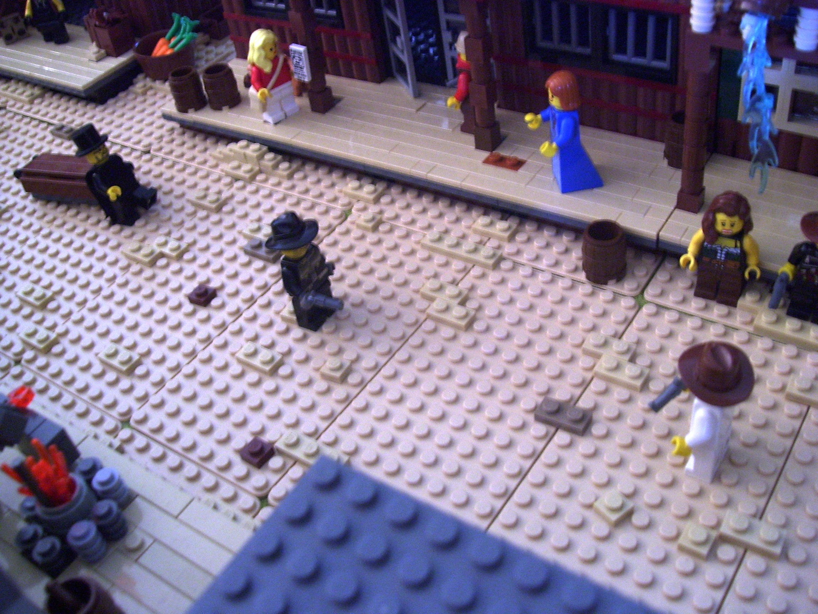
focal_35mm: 36
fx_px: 851
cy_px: 307
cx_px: 409
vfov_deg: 39.7
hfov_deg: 51.4
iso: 160
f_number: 2.7
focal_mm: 6
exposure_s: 1/8
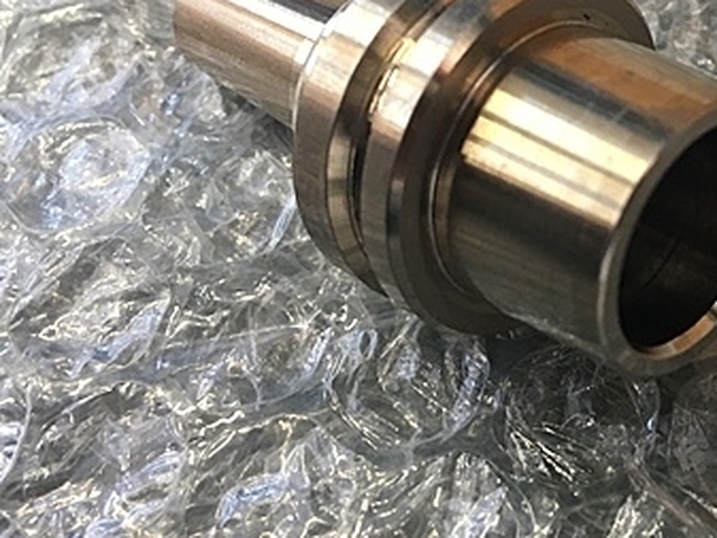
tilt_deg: -61.6
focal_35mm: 55
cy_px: 204
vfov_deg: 26.5
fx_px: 1140
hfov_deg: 33.9
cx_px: 574
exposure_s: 1/30
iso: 80
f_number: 2.2
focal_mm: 4.15
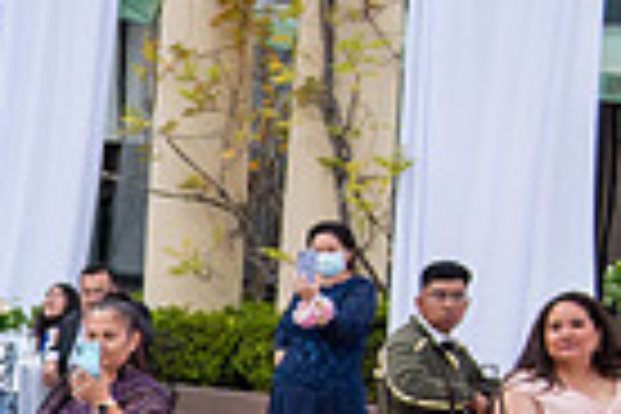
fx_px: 2536
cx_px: -558
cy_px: 511
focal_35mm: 147
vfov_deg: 9.2
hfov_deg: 12.5
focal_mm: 35
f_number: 4
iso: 800
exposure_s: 1/160
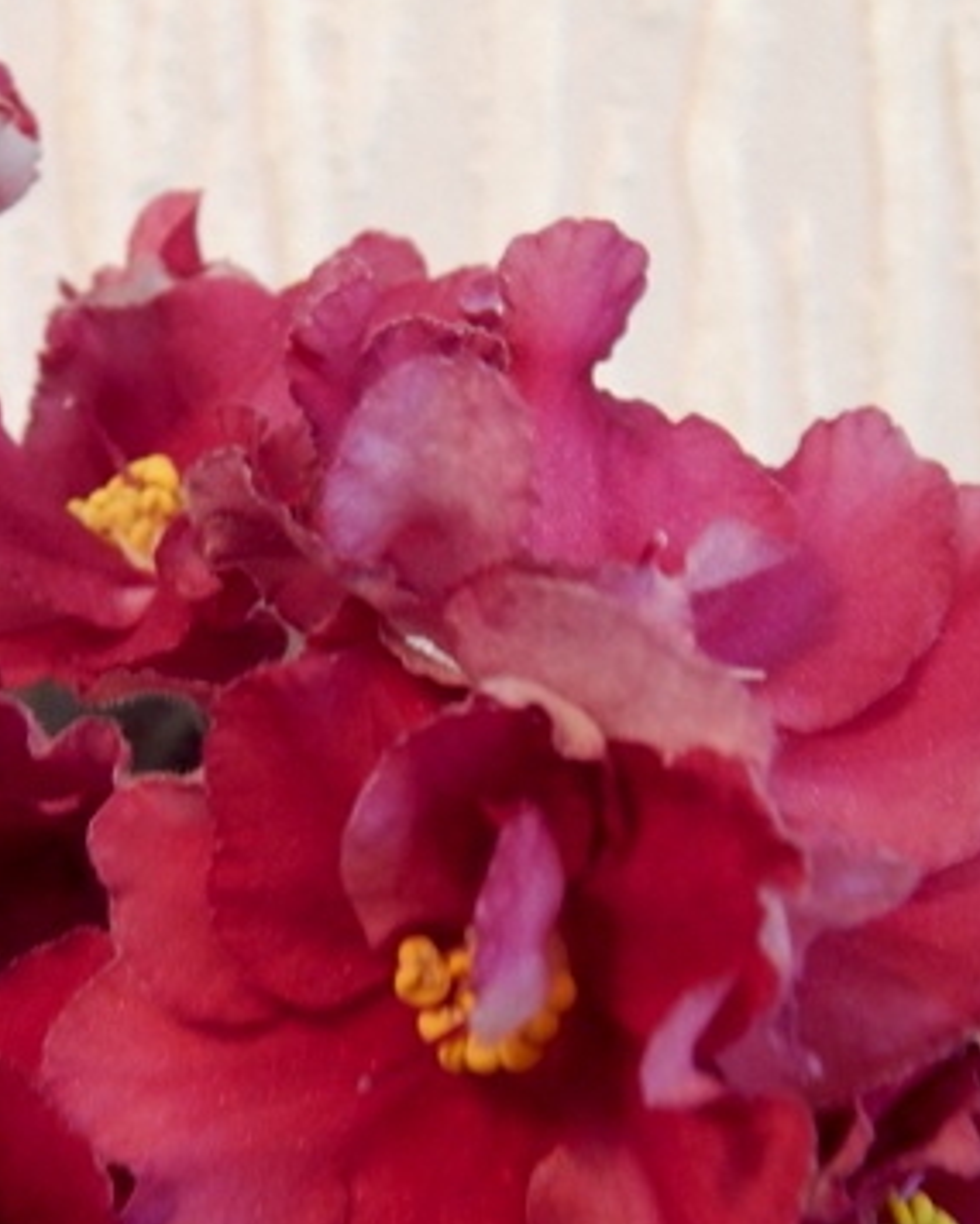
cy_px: 889
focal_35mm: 73
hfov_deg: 20.8
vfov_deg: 25.8
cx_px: 265
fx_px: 2646
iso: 400
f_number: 3.4
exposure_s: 1/15
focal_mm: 6.8
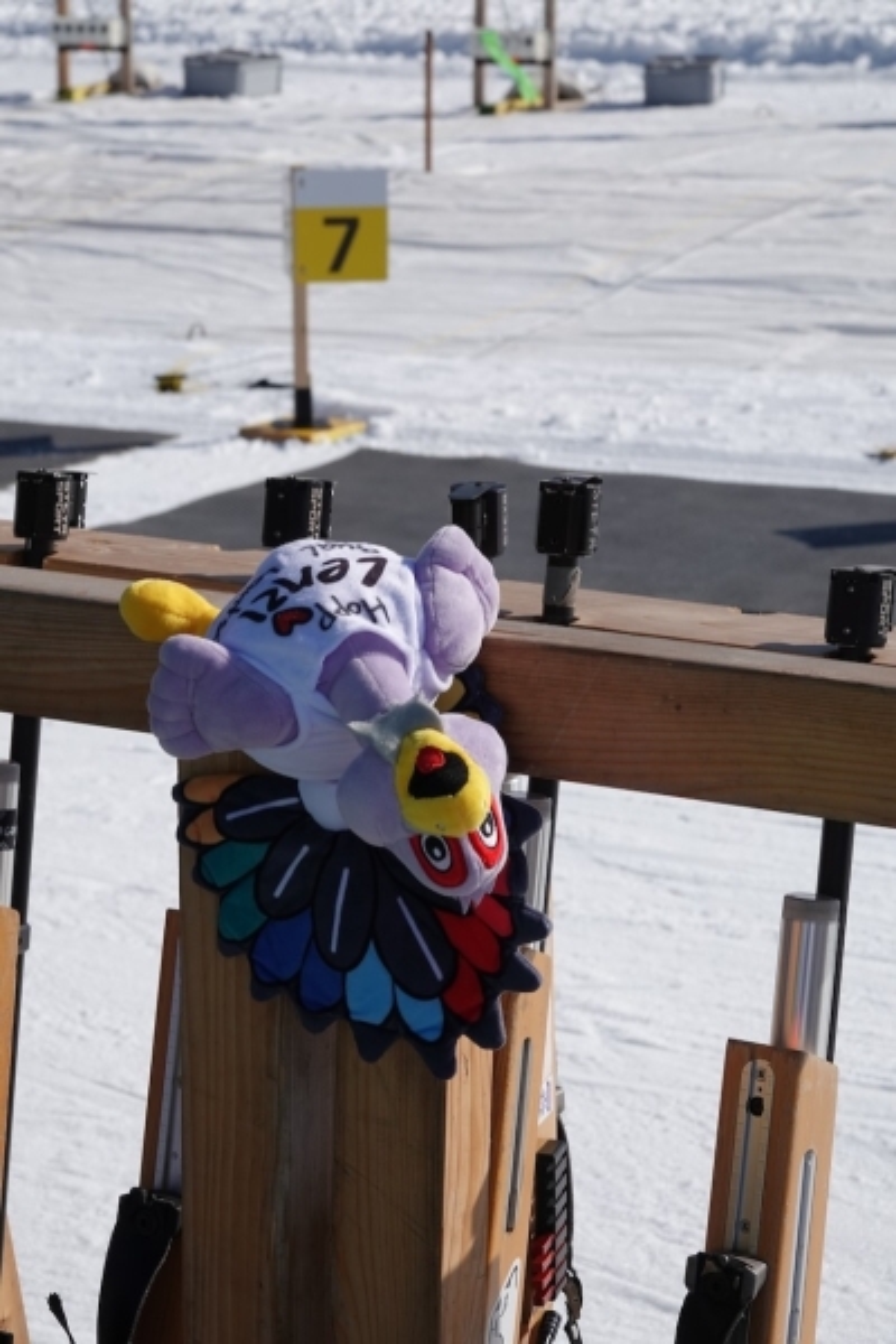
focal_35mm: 97
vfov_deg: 21.0
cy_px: 672
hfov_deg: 14.1
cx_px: 448
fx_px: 3621
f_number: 5.6
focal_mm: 35.68
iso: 100
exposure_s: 1/1000
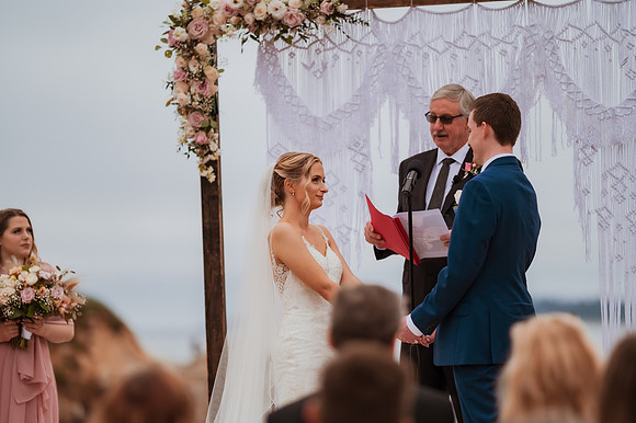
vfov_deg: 10.1
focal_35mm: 135
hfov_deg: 15.2
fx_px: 2384
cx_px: 318
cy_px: 212
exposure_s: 1/3200
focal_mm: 135
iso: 500
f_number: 1.8
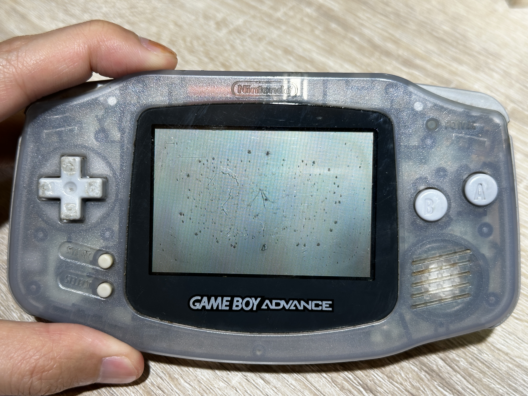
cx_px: 264
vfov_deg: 30.3
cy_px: 198
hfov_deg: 39.7
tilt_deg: -50.1
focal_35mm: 48
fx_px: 732
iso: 50
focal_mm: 6.86
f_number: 1.78
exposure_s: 1/100
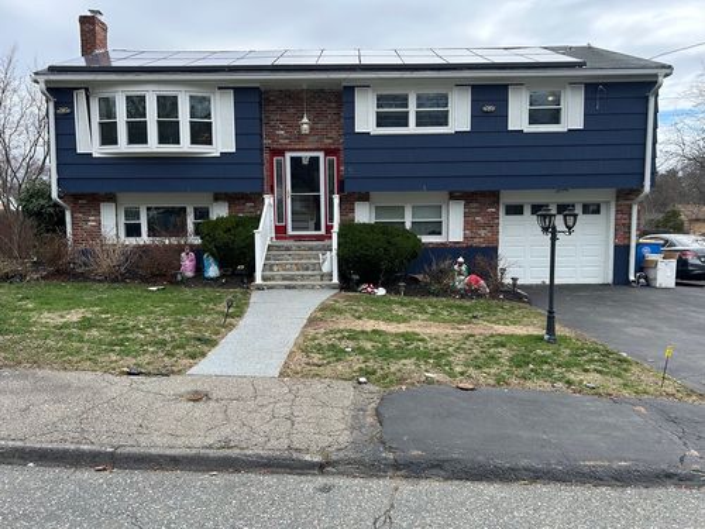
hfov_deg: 67.3
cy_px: 264
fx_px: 530
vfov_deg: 53.1
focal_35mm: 26
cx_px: 352
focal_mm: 5.7
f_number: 1.5
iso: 50
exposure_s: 1/2045
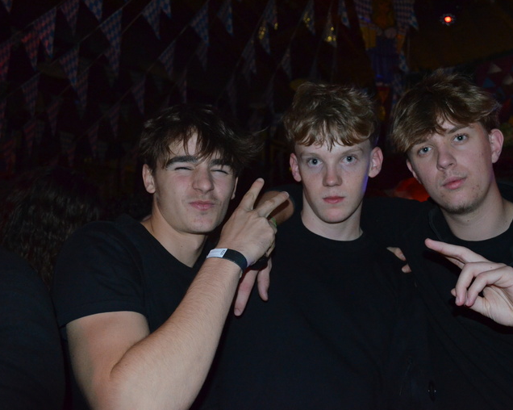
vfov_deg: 42.2
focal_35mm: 35
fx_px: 531
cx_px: 312
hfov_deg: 51.2
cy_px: 207
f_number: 3.8
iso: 3200
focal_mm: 20
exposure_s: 1/60
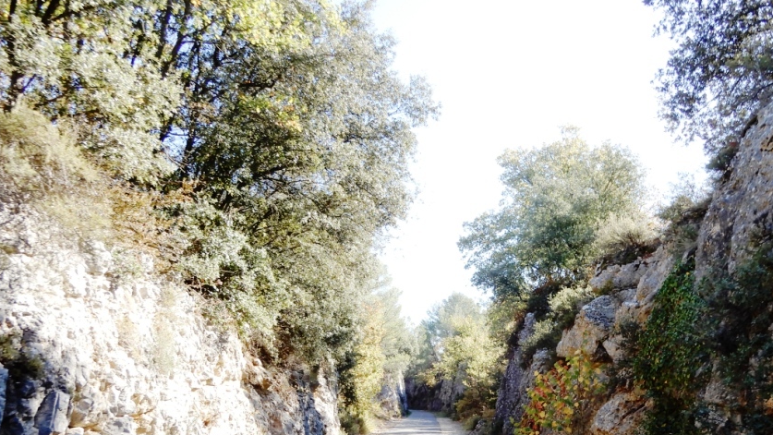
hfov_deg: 60.6
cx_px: 455
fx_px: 656
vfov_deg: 35.4
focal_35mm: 32
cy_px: 351
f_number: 3.4
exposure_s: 1/160
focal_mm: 4.3
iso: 80
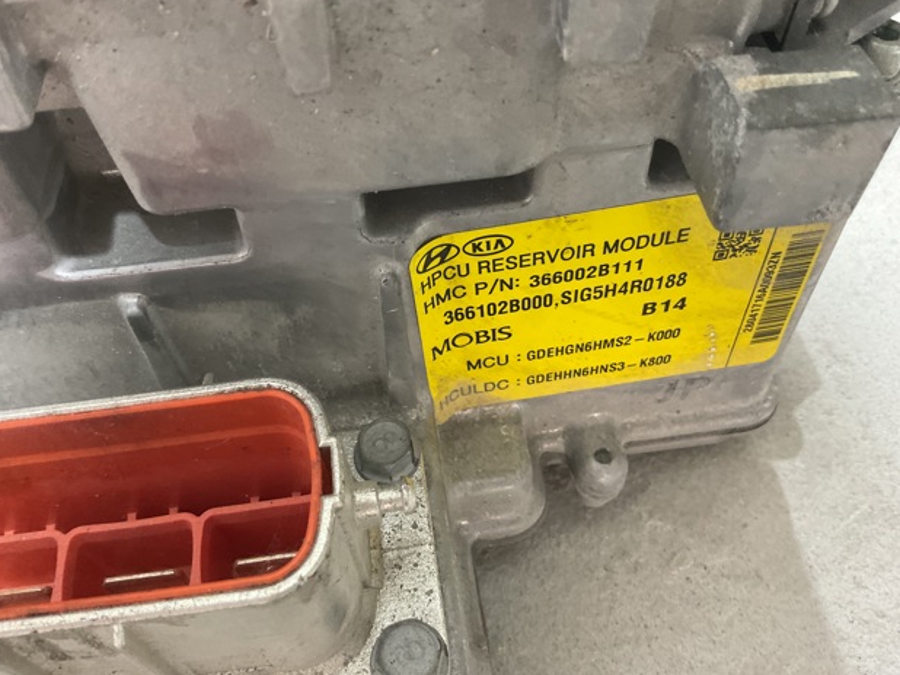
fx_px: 780
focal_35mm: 30
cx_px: 435
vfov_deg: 46.8
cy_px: 329
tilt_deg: -53.5
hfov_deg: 59.9
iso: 200
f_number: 1.8
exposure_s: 1/50
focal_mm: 3
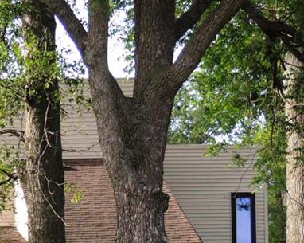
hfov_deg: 12.9
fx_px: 1295
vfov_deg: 10.5
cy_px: 294
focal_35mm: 144
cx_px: -91
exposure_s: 1/200
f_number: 3.7
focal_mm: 9.8
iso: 100
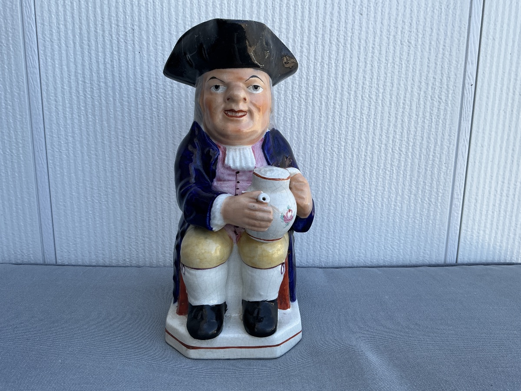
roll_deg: -0.6
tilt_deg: -12.1
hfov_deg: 63.4
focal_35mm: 28
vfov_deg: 49.7
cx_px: 260
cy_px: 196
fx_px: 421
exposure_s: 1/289
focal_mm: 3
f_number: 1.8
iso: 25
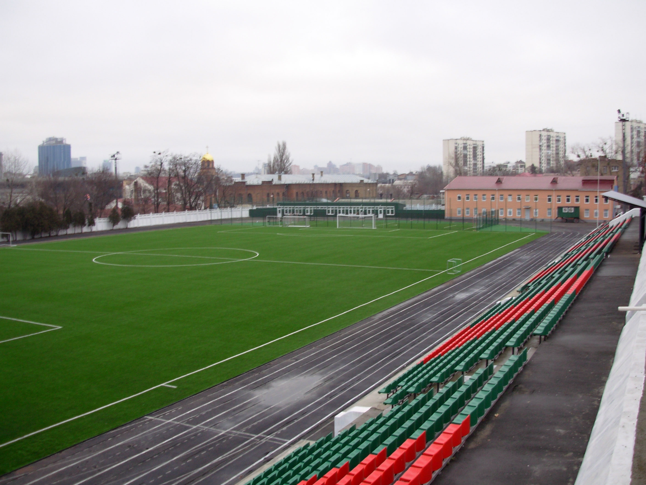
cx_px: 323
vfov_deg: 37.7
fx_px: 709
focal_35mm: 38
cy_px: 242
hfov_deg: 49.0
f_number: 2.9
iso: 50
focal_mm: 6.3
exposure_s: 1/45.3
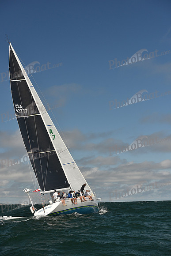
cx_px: 86
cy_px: 128
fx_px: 498
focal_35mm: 70
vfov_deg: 28.8
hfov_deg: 19.5
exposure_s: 1/800
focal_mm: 70
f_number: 7.1
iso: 320
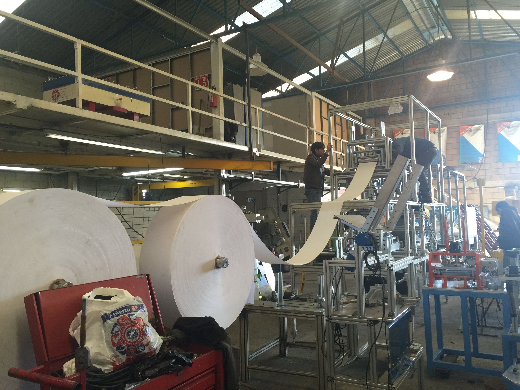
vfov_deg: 48.2
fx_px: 436
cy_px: 195
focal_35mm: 29
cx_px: 260
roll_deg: +1.3
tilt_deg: +3.2
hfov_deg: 61.7
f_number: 2.2
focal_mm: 4.15
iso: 50
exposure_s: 1/30
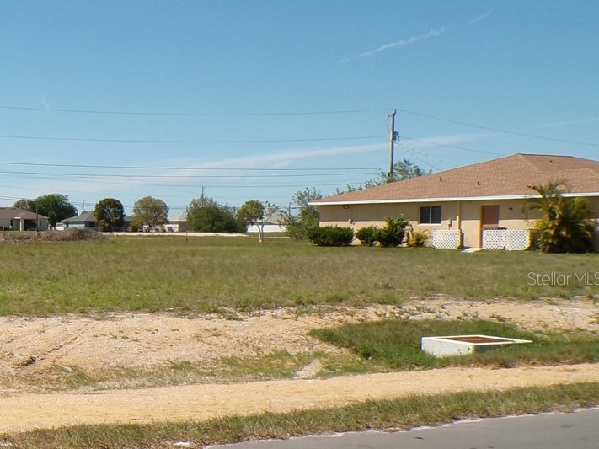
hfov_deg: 31.4
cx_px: -67
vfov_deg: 26.9
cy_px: 278
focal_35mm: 54
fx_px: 934
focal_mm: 4.3
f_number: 5.8
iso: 100
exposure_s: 1/550
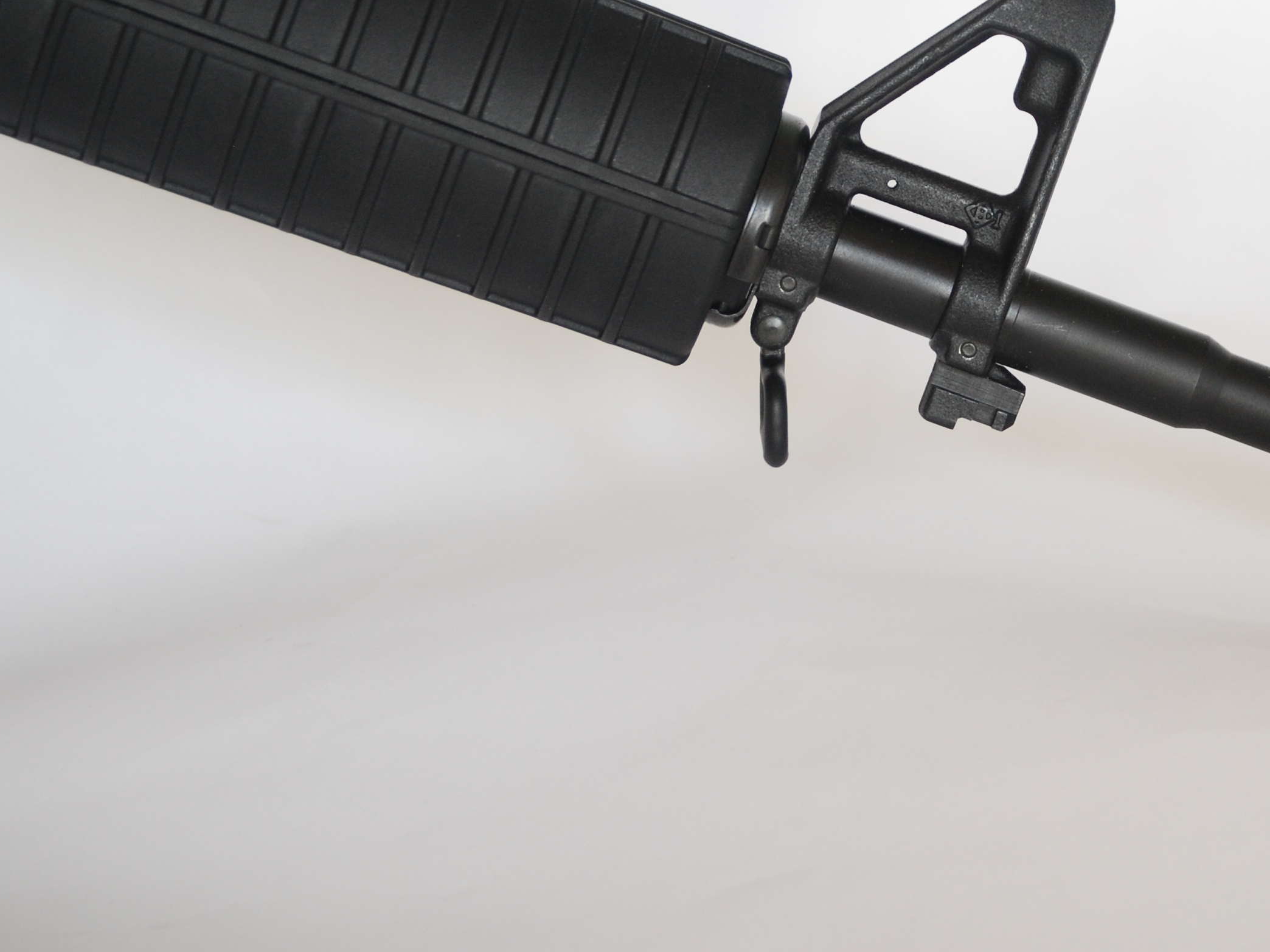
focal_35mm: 166
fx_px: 6090
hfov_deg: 11.9
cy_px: 262
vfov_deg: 8.9
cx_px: 944
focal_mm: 62
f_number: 4.2
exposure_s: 1/10
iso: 400
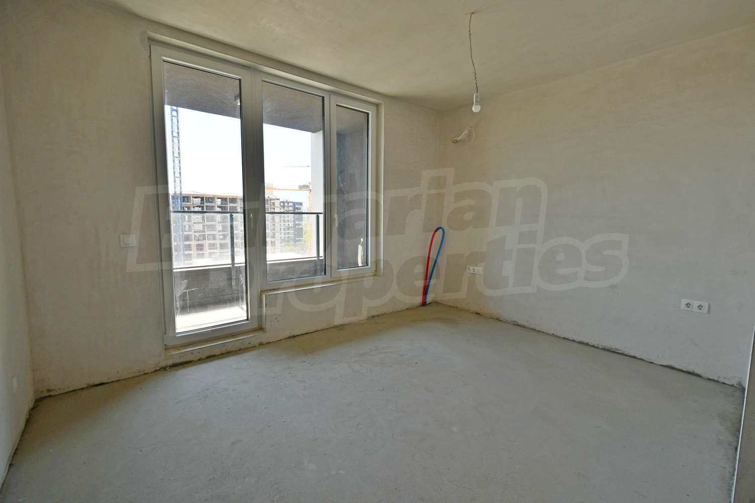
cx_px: 378
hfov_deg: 100.4
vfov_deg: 77.3
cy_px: 252
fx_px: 315
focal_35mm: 15
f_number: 5
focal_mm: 10
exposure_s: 1/100
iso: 100
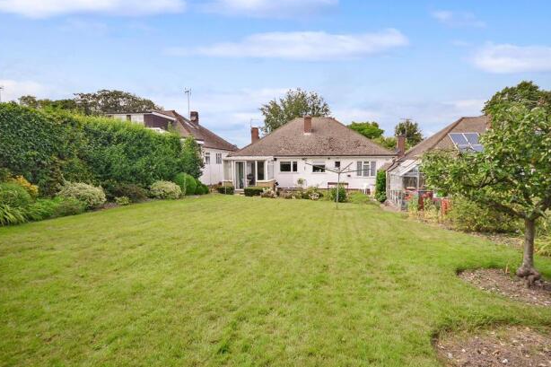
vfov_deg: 73.7
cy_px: 180
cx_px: 287
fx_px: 245
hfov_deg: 96.7
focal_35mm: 16
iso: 200
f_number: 4.5
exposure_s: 1/640
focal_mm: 10
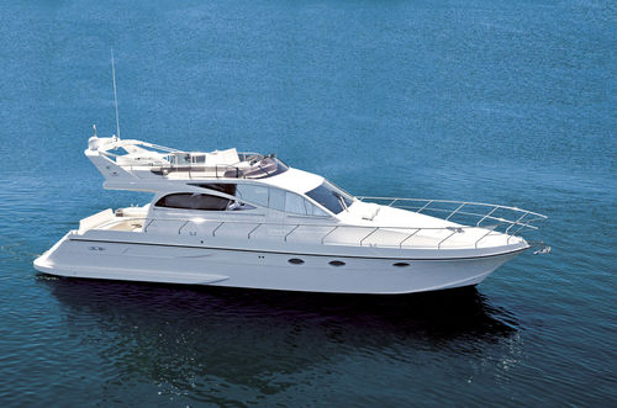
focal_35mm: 42
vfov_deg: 31.7
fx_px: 718
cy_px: 204
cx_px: 308
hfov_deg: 46.5
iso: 800
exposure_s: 1/3200
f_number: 9
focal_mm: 28
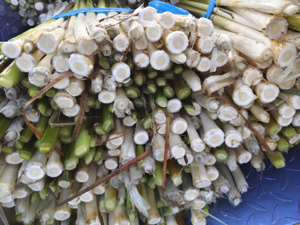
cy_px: 112
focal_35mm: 26
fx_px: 225
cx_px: 150
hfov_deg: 67.3
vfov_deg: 53.1
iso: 71
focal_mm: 4.84
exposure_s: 1/186
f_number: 1.79
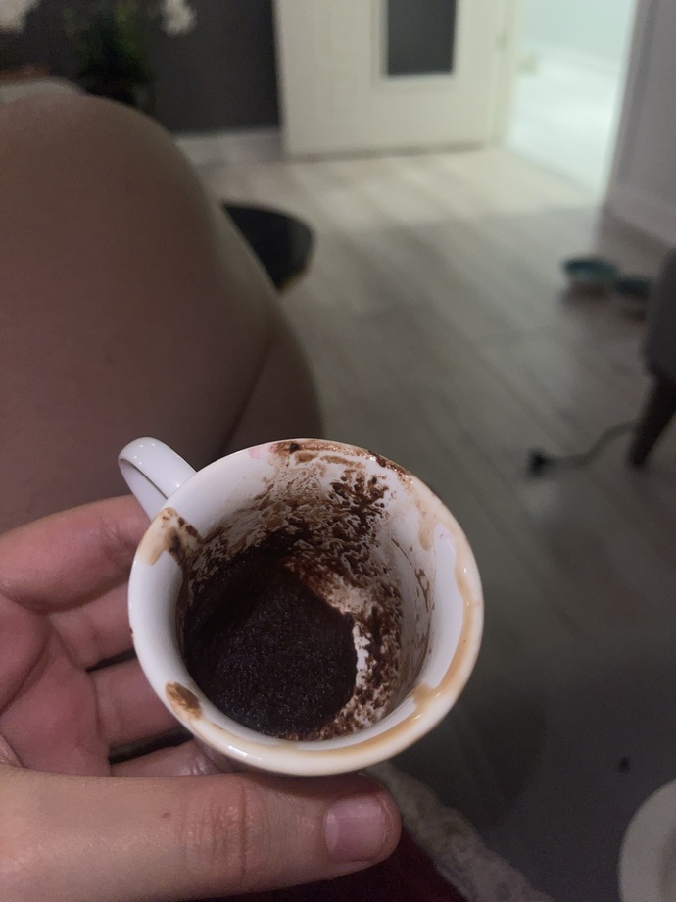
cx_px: 338
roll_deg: +1.1
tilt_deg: -35.9
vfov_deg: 69.4
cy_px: 451
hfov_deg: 54.9
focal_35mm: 25
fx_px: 651
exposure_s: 1/27
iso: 40
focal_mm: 5.1
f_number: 1.6
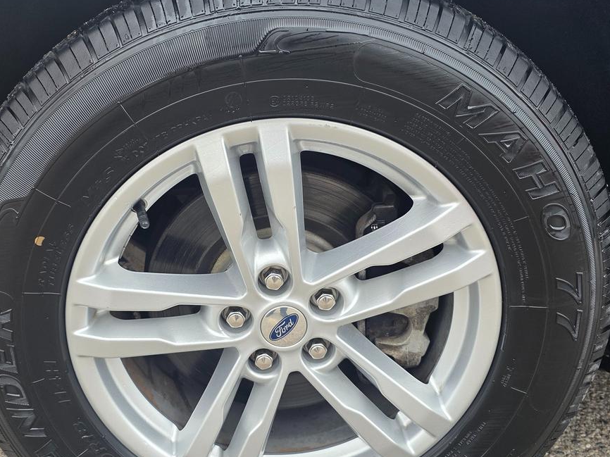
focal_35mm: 34
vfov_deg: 41.7
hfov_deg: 53.7
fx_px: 599
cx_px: 258
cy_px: 251
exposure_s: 1/120
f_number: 1.7
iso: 80
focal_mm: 6.3
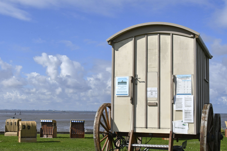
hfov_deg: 38.8
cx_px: 94
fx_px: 322
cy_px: 84
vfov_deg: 26.5
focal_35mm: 51
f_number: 16
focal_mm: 24
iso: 640
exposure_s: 1/1000
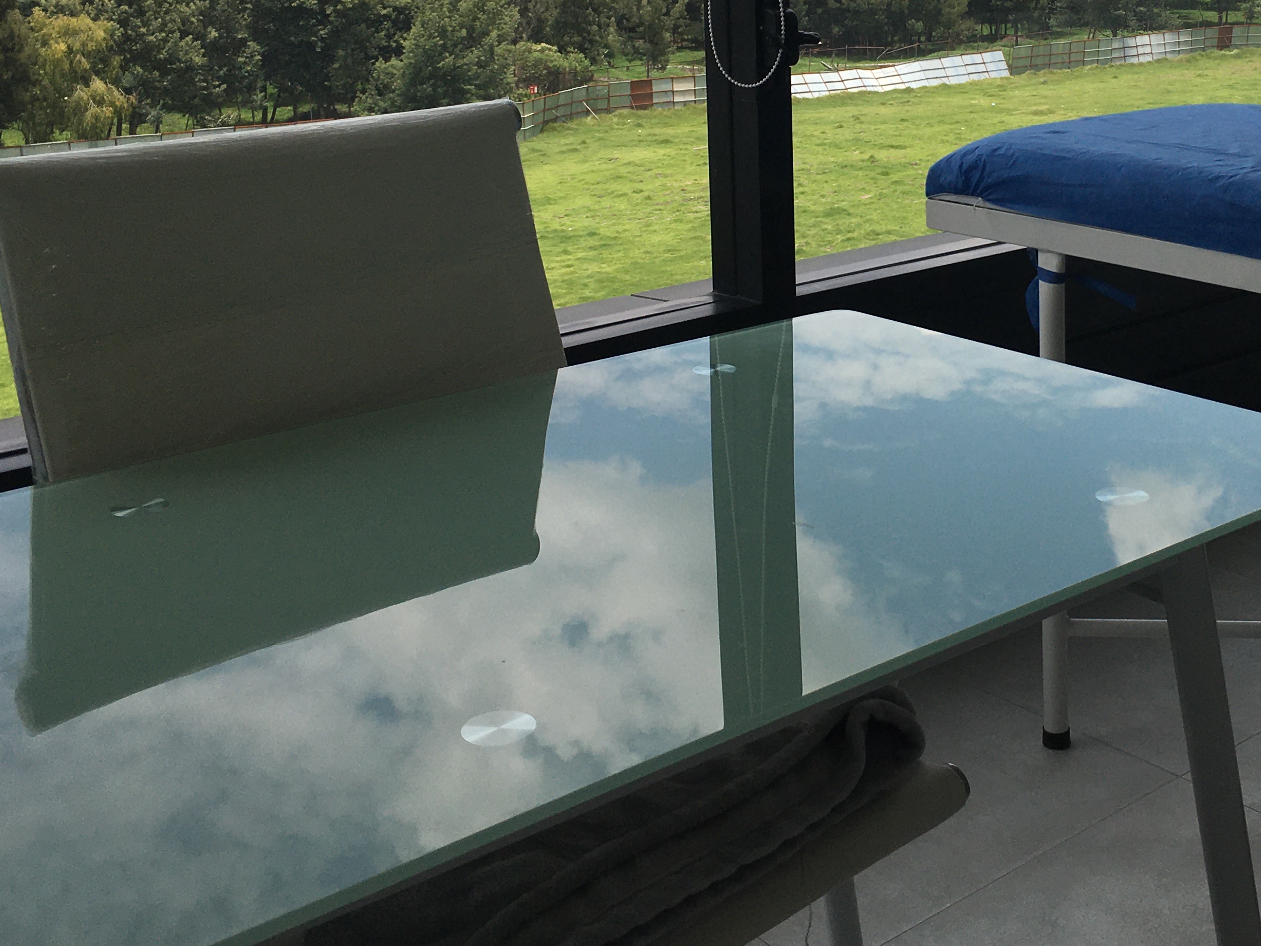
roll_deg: -0.1
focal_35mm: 49
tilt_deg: -9.8
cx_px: 888
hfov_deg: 38.2
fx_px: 1785
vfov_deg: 29.2
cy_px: 221
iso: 25
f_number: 2.2
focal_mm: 4.15
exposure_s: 1/496
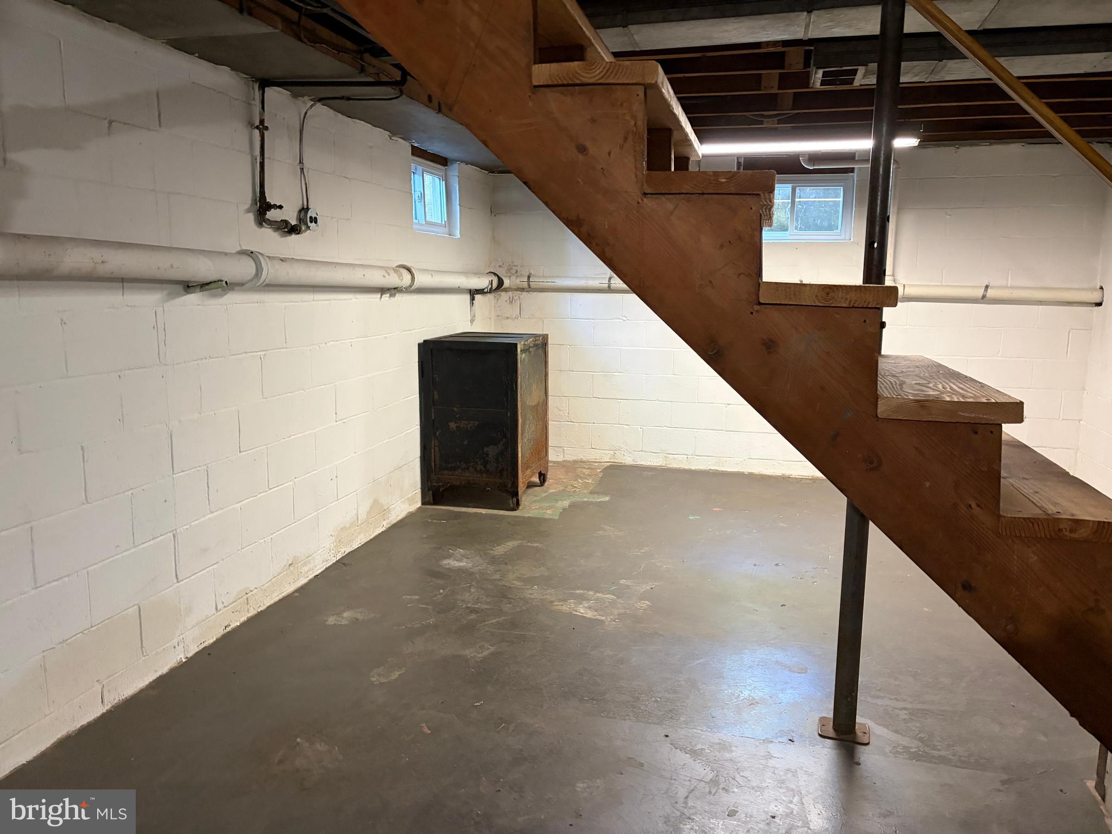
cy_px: 417
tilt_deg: -6.8
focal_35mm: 26
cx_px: 556
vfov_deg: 53.1
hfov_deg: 67.3
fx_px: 835
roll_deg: -2.2
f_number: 1.6
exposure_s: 1/40
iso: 400
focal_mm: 5.96
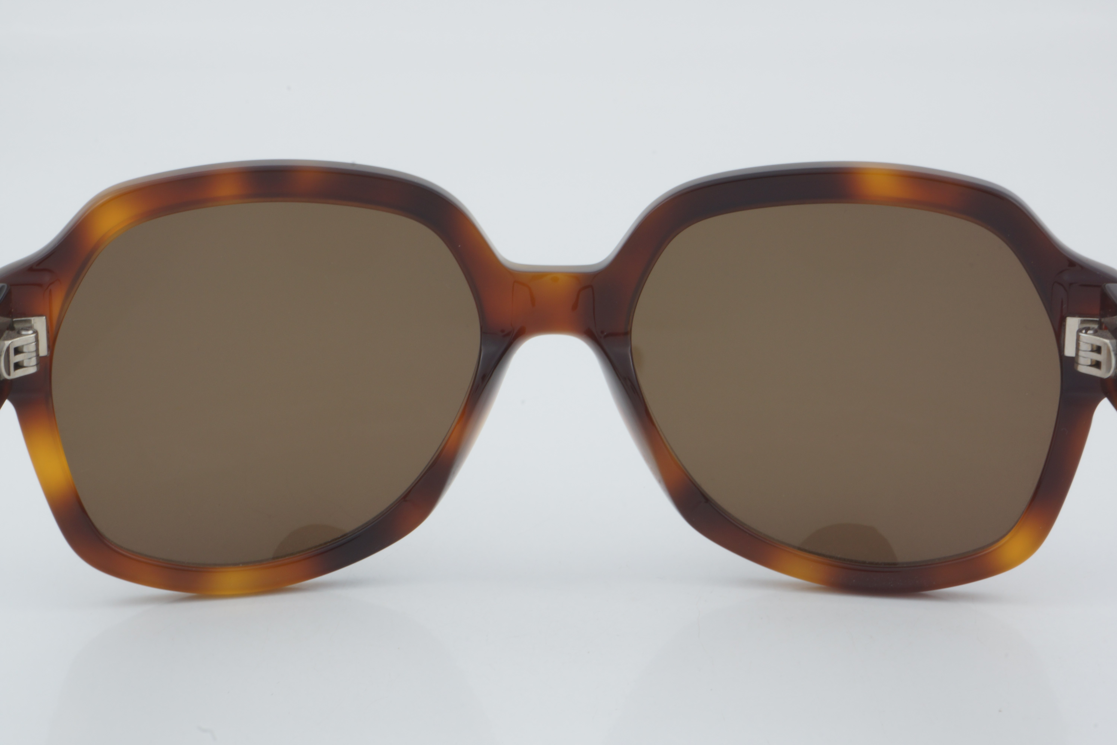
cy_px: 372
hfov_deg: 24.6
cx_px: 558
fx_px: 2560
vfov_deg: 16.6
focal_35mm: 82
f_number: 32
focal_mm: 55
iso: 100
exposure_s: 1/3
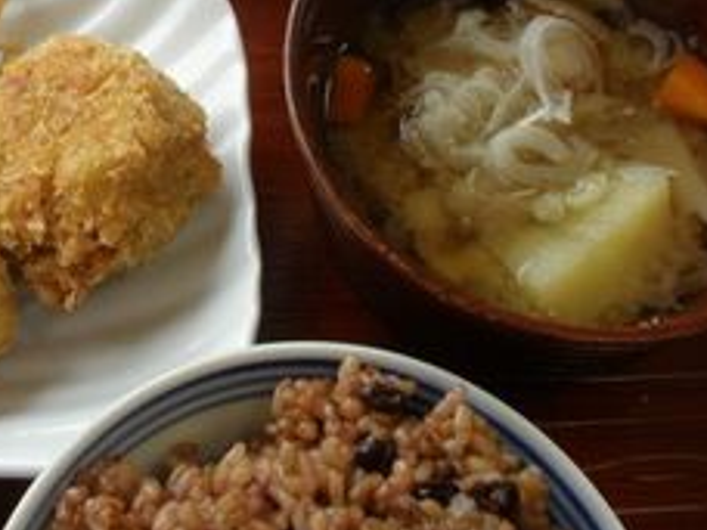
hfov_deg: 29.5
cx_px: 202
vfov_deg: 22.3
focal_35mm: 65
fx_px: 1328
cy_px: 112
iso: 100
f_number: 3.5
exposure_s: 1/40
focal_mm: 6.6
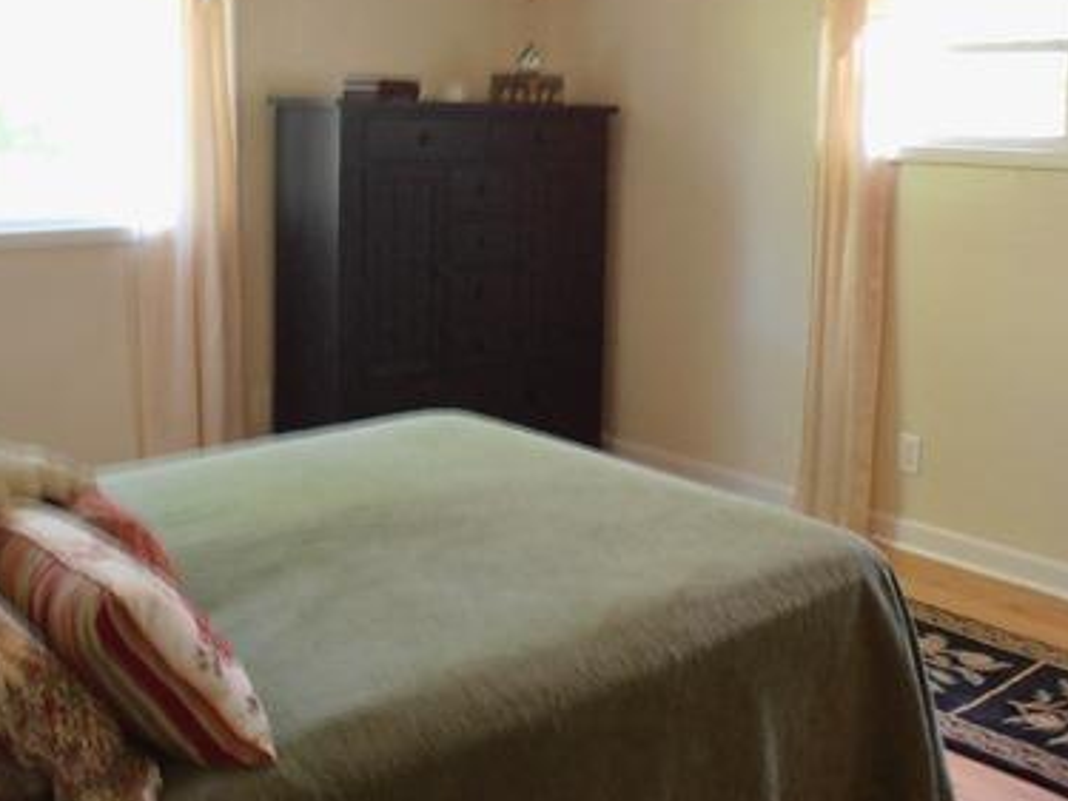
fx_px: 1265
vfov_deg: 34.6
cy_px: 231
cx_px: 666
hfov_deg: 45.4
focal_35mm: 41
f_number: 3
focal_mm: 4.2
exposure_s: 1/6
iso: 125
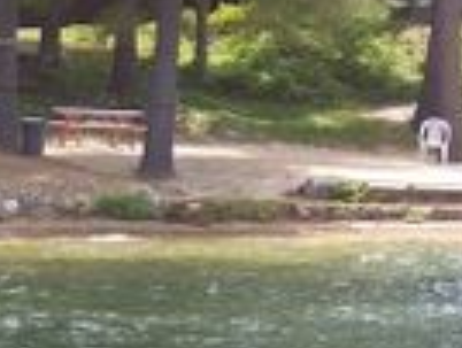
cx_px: 507
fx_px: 2861
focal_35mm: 214
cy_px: 131
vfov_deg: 7.0
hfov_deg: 9.1
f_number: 4.8
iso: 100
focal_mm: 16
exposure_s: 1/180
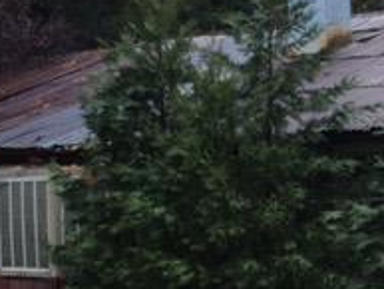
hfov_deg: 20.0
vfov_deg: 15.4
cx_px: 352
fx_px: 1066
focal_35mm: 96
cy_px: 165
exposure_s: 1/30
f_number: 2.2
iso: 32
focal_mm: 4.15
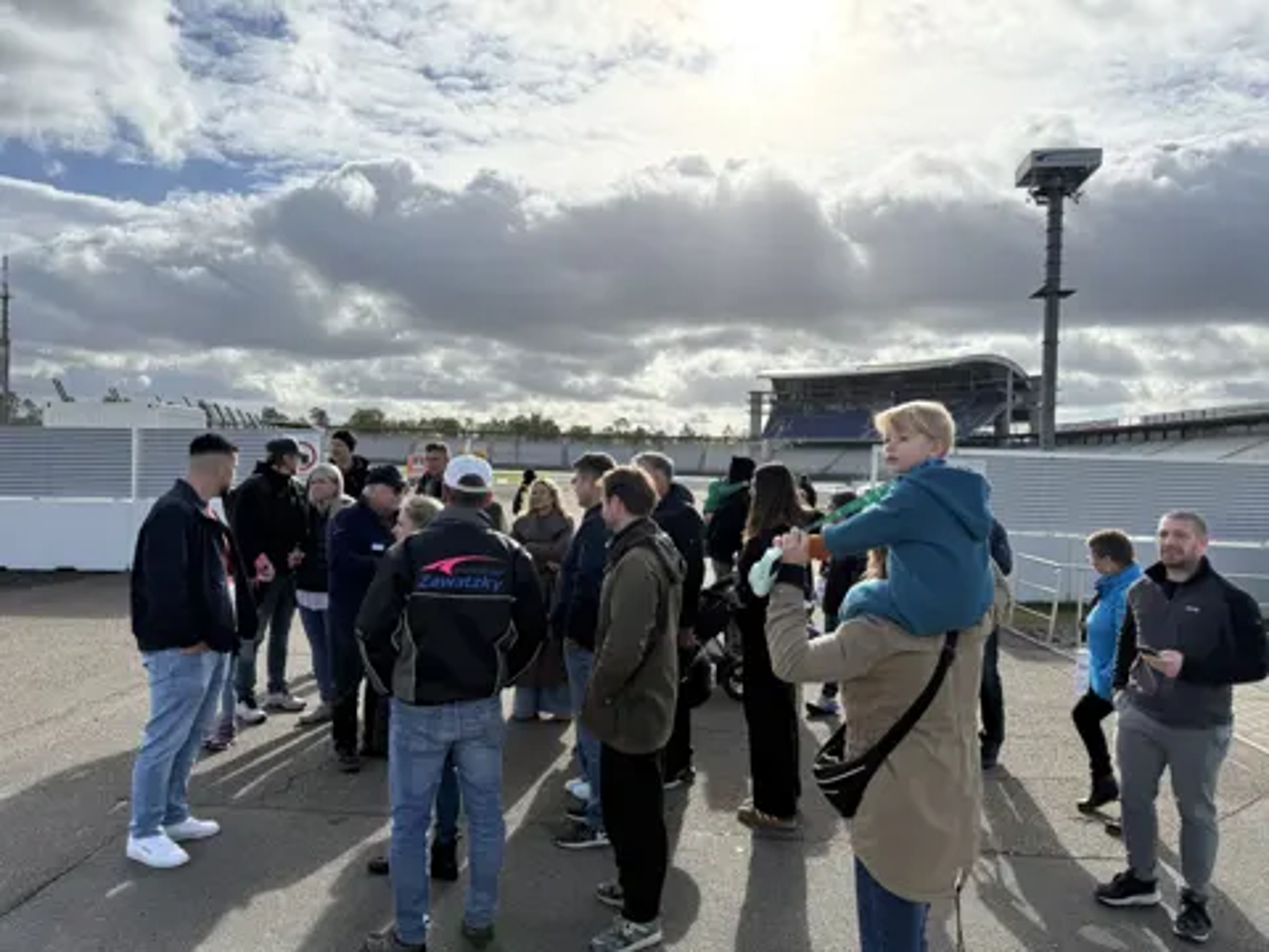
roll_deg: -1.8
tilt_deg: -0.4
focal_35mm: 24
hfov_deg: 71.6
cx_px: 634
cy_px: 476
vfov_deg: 56.8
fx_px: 880
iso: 80
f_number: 1.78
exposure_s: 1/6711
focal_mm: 6.76
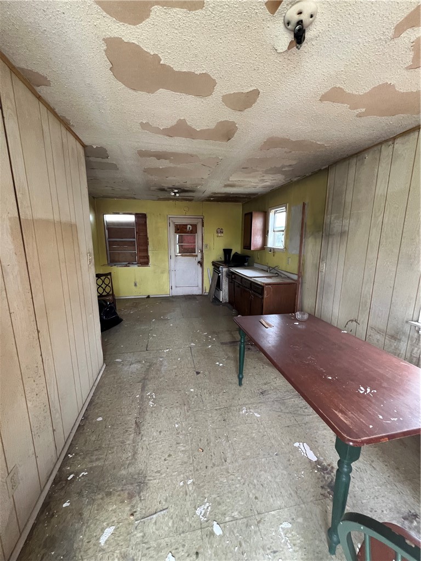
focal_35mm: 13
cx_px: 210
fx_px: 211
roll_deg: +0.8
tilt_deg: -10.9
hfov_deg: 89.9
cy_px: 280
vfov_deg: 106.2
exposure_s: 1/99
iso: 250
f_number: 1.8
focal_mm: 1.57
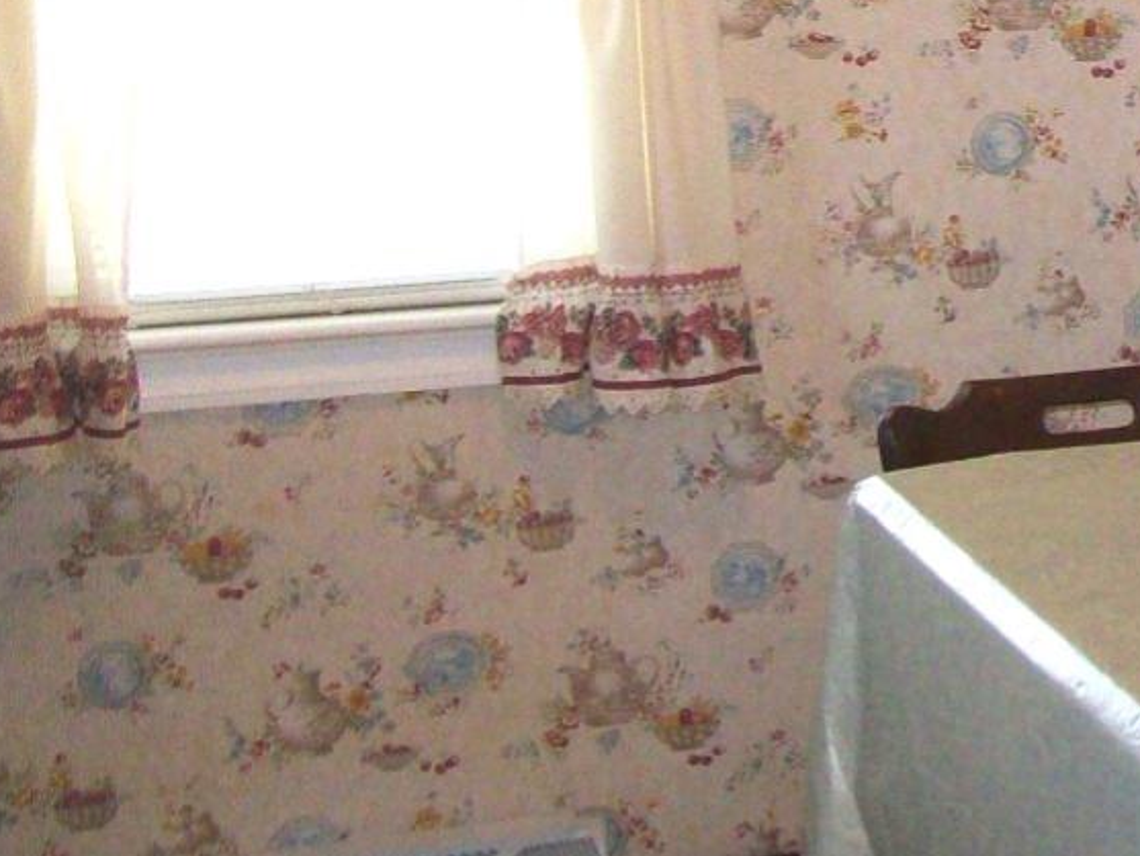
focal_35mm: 93
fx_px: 3063
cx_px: 1365
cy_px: -88
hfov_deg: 19.8
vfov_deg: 15.5
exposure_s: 1/64
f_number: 2.7
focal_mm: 6
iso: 200
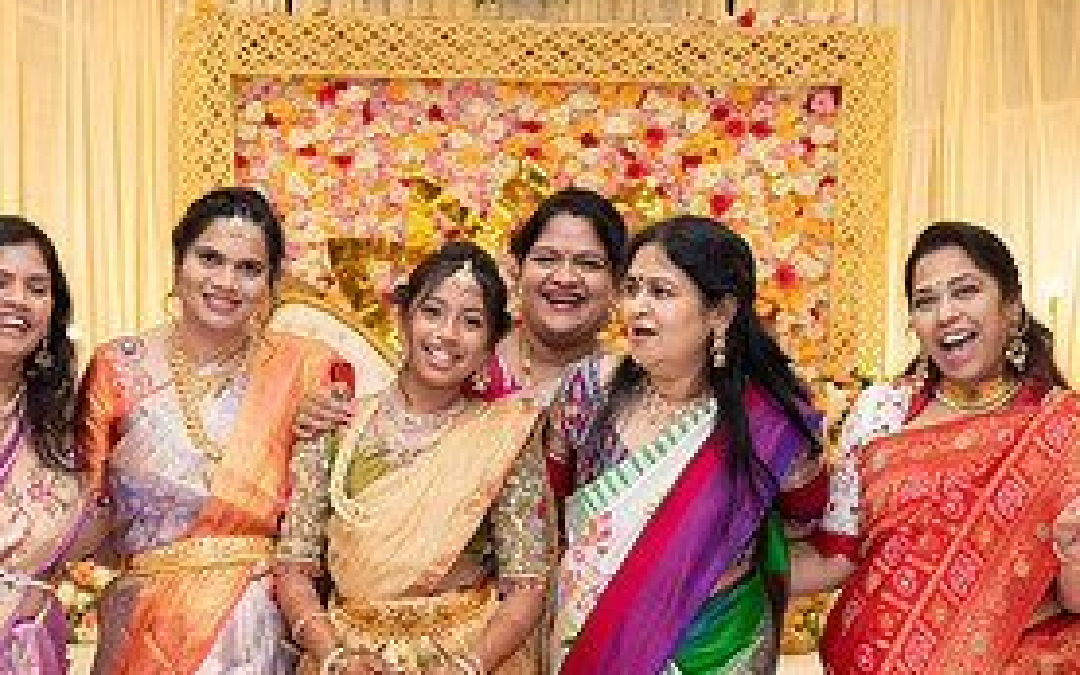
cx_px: 421
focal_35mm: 86
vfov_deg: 15.0
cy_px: 630
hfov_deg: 24.0
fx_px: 2531
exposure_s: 1/160
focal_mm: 40
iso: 1250
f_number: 4
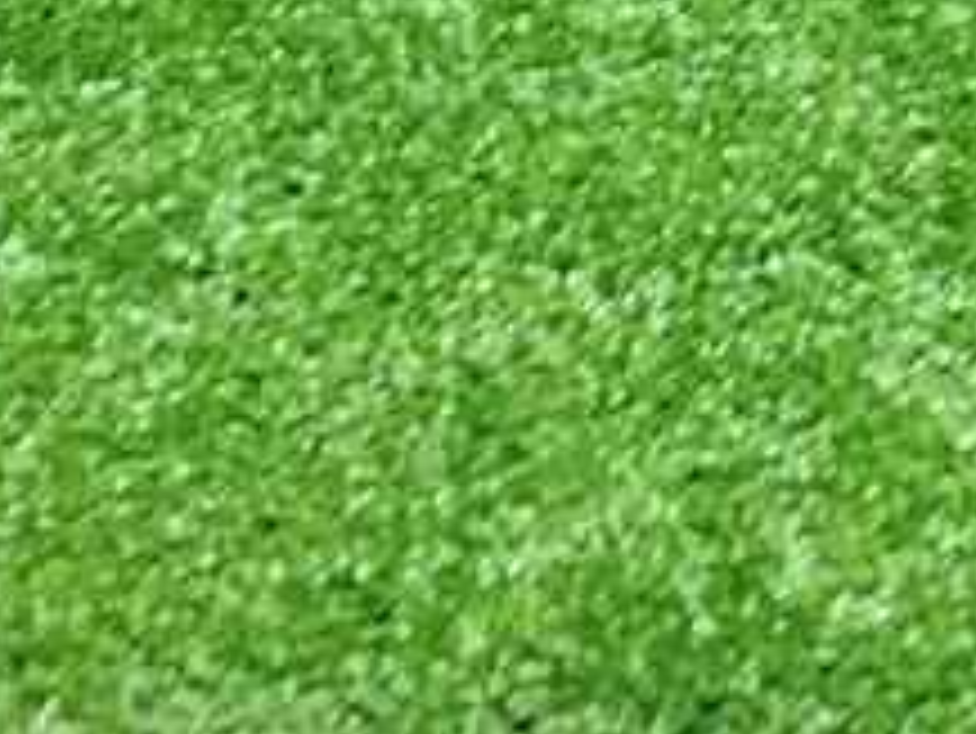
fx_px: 4485
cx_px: -63
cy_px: -1693
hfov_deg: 12.2
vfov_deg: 7.7
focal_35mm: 159
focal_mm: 5.25
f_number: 1.75
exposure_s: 1/50
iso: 442
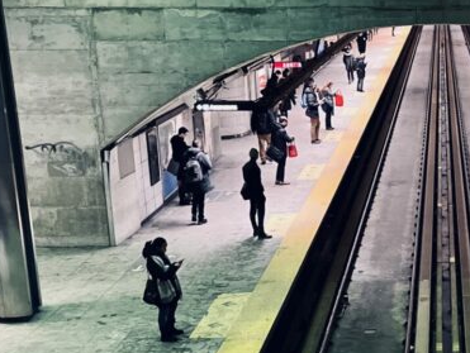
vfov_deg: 21.0
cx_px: 437
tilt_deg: -16.0
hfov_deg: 26.7
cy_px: 238
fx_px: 951
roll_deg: +1.4
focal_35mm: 70
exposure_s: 1/40
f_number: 1.6
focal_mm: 5.1
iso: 640
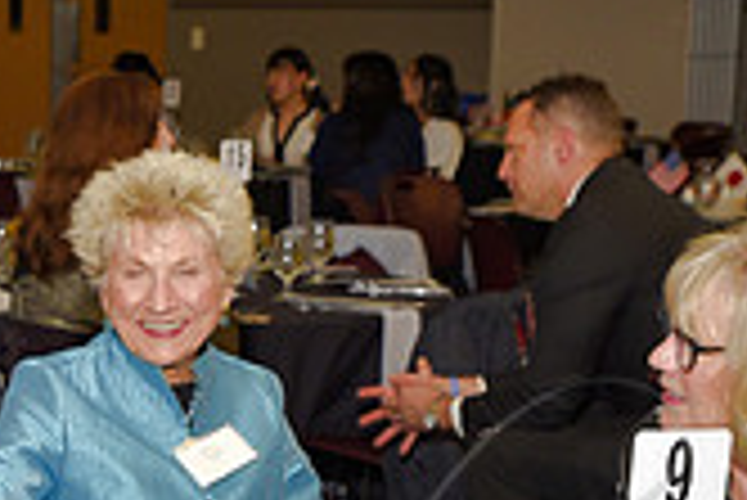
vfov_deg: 10.1
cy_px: 669
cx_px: -63
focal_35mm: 133
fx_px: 2762
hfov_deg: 15.0
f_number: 5
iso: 200
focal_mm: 38
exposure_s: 1/60
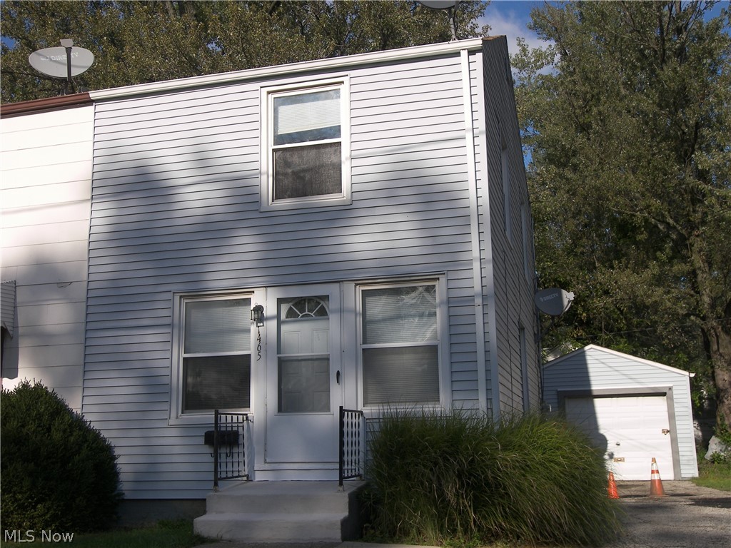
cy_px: 274
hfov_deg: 44.8
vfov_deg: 34.3
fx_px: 887
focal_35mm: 42
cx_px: 366
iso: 50
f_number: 3.2
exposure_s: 1/800
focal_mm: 8.8
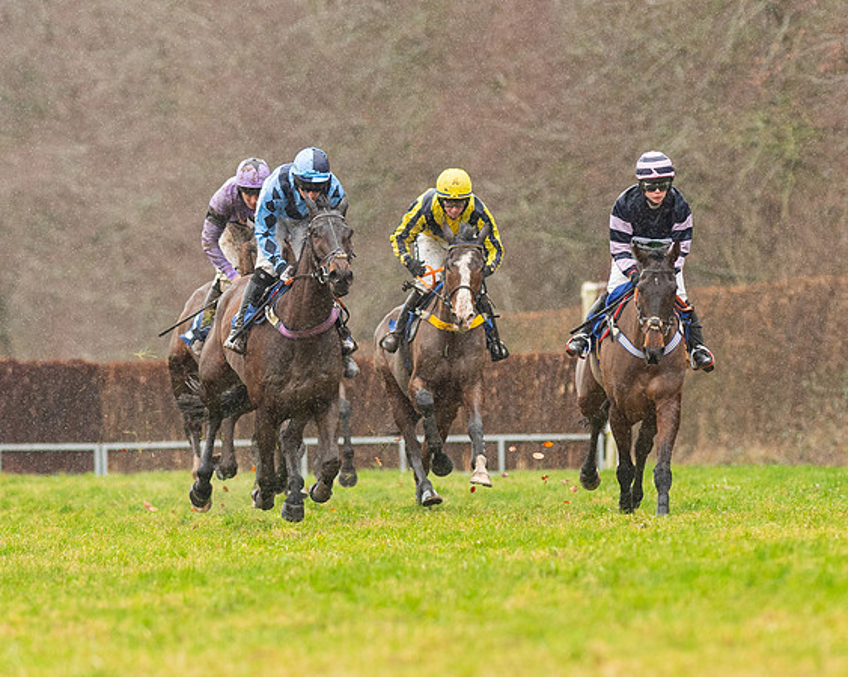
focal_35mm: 637
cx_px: 437
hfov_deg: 3.0
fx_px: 15971
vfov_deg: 2.4
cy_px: 317
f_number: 5
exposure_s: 1/1000
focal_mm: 300
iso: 1000
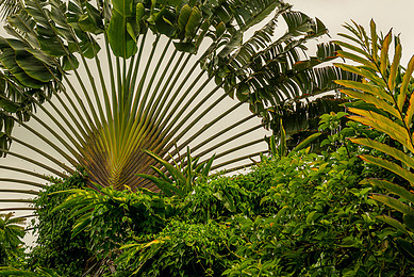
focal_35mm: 82
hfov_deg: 24.7
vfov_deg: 16.7
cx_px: 156
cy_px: 109
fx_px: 944
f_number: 8
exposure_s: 1/320
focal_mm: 55
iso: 200
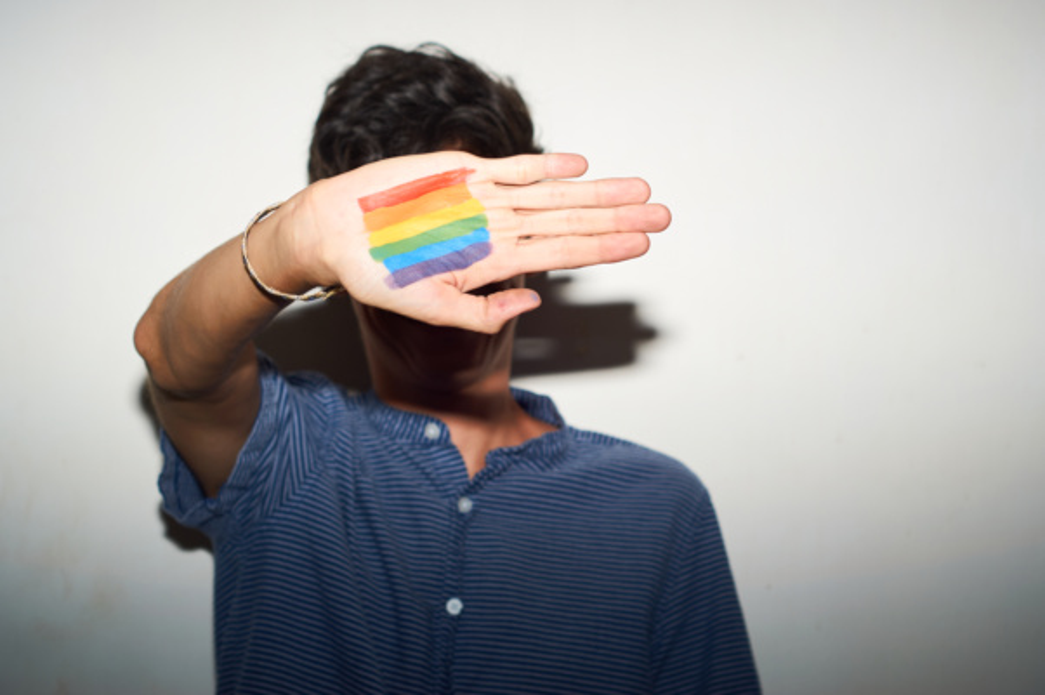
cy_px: 348
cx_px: 522
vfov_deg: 18.1
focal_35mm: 75
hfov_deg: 27.0
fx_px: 2175
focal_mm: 50
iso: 100
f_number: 5.6
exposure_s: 1/60
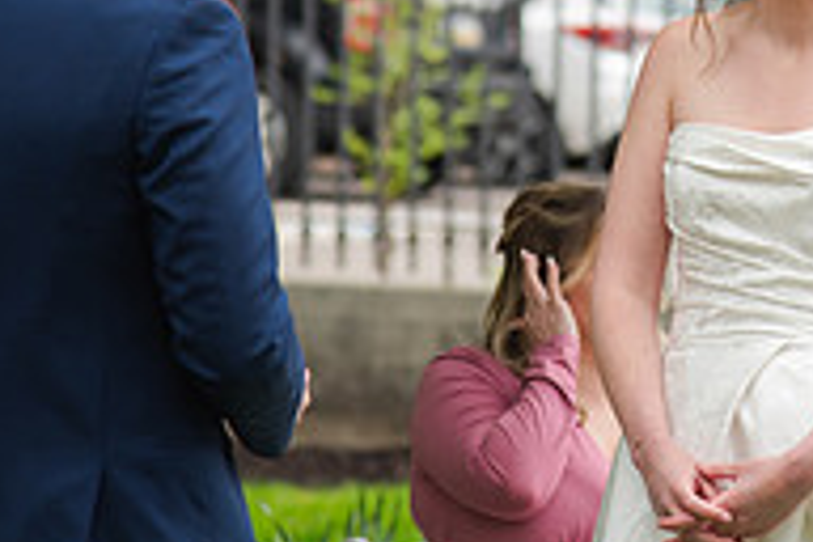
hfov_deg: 5.7
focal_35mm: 363
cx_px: 737
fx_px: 8197
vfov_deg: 3.8
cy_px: -32
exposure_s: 1/320
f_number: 4
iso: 125
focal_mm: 120
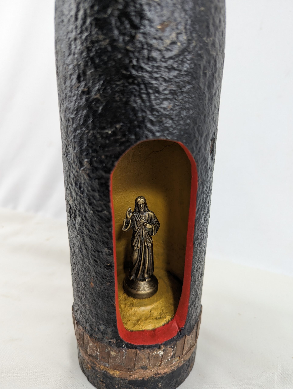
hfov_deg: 56.9
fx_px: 270
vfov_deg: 71.5
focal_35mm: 24
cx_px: 146
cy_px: 194
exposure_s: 1/100
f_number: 1.85
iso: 52
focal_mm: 6.81
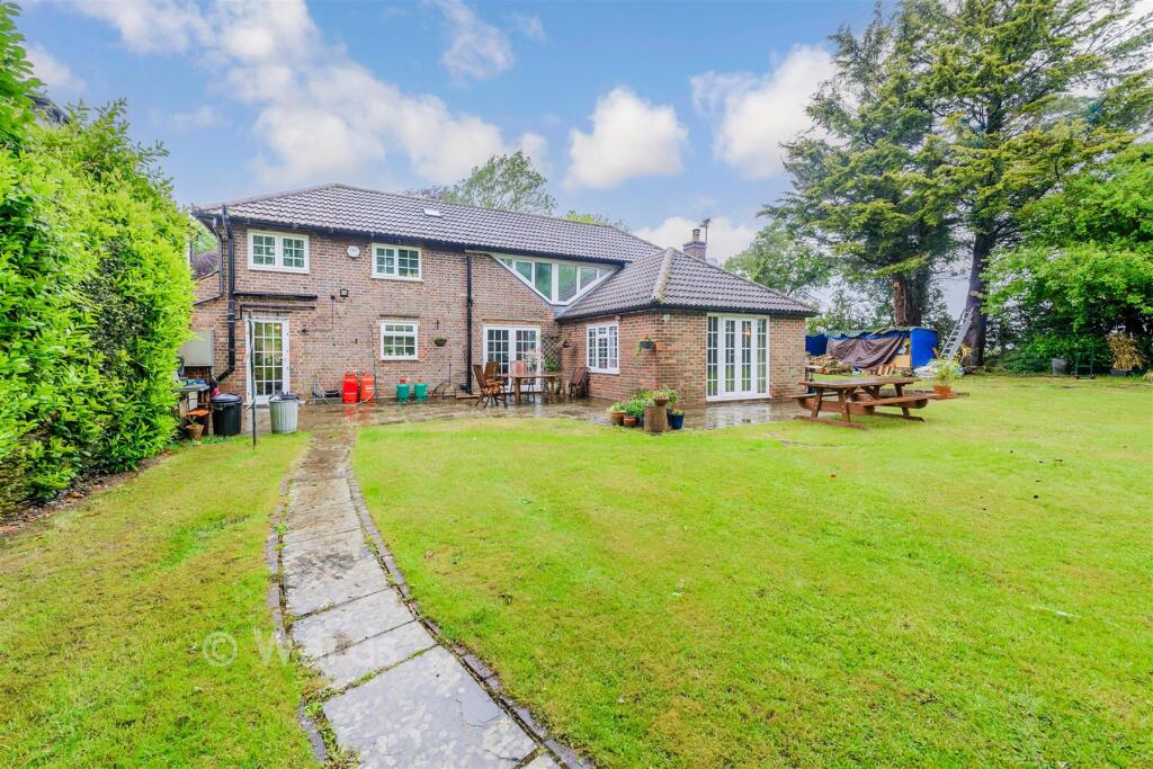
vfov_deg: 81.2
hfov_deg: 104.2
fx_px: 448
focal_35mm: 14
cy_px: 384
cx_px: 576
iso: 110
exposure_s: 1/50
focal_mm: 14
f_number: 8
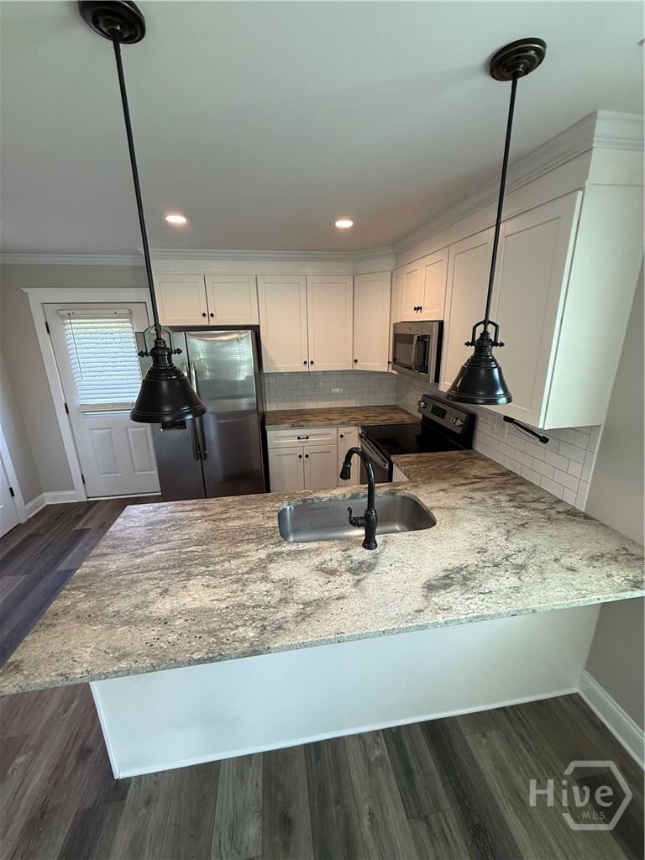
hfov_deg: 85.7
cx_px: 322
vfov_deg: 102.1
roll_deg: +1.7
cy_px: 430
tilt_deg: -15.3
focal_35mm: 14
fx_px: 348
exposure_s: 1/120
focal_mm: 2.22
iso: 200
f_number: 2.2
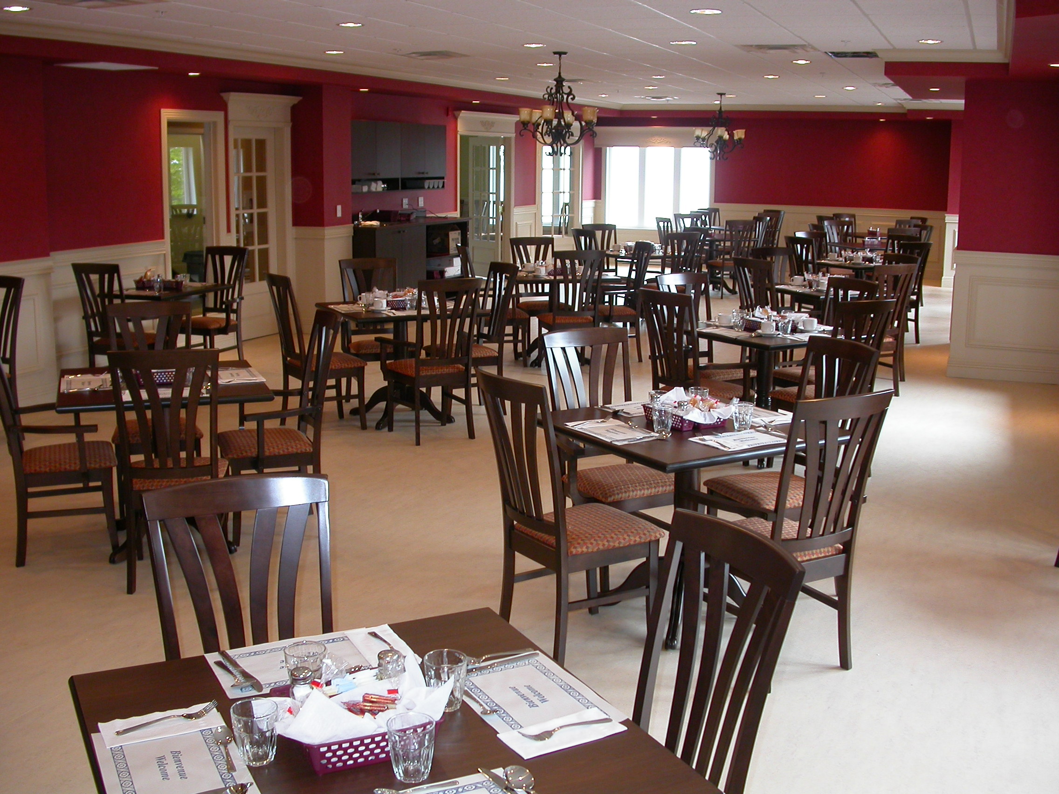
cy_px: 397
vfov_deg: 37.7
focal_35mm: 38
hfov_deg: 49.0
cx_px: 530
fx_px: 1163
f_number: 2.6
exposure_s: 1/30
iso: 100
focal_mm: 7.85
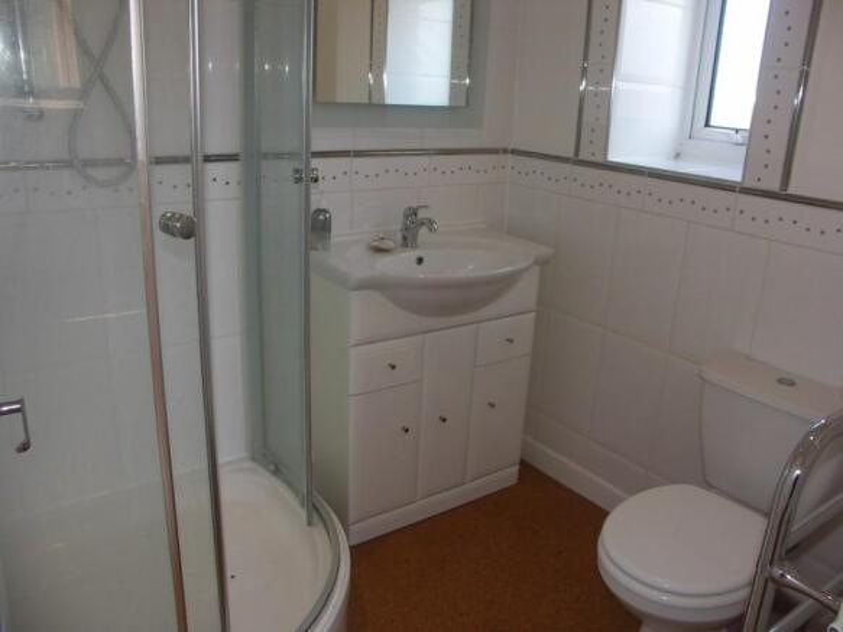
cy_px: 316
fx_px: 682
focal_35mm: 28
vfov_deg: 49.7
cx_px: 422
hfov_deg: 63.5
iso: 100
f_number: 3.2
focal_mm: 7.2
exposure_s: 1/60
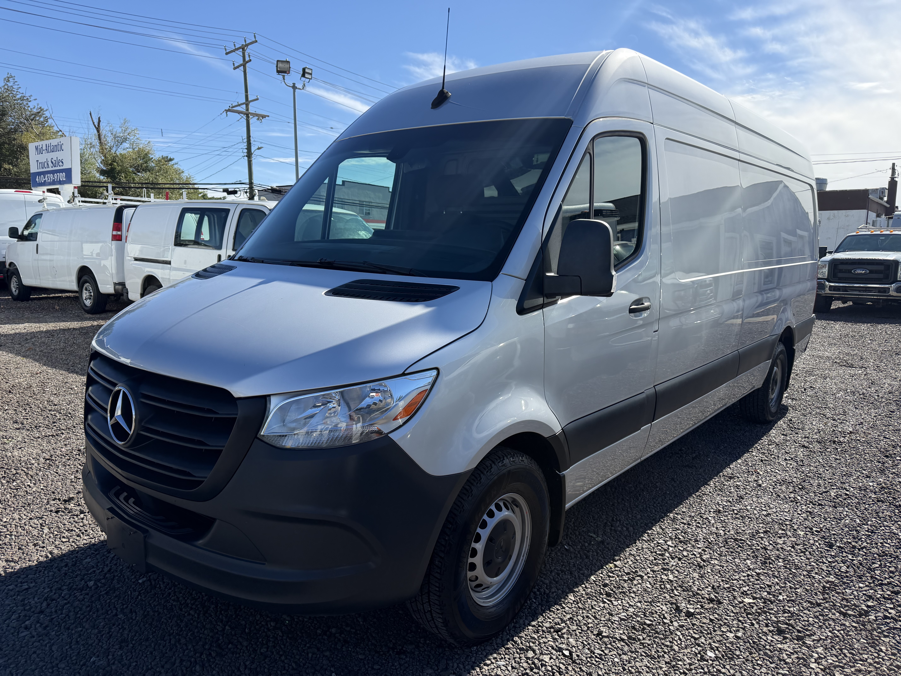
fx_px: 625
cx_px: 450
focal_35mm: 24
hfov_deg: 71.6
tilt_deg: -7.1
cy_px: 338
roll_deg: +0.1
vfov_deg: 56.8
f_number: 1.78
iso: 100
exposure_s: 1/4405
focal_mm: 6.76
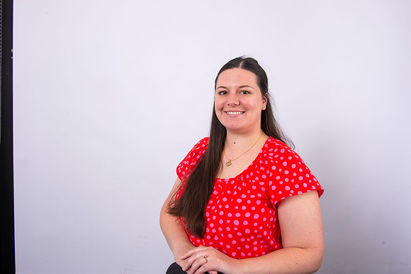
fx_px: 354
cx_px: 206
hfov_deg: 60.3
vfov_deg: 42.3
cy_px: 137
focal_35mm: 31
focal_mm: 31
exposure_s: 1/250
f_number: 9
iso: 100
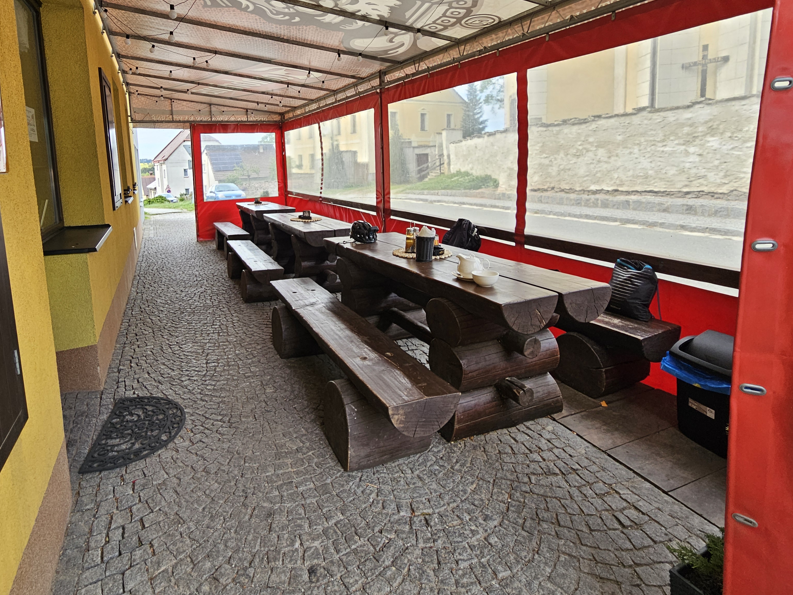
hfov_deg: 90.3
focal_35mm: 17
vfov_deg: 73.0
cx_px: 335
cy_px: 211
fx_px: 389
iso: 50
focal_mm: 2.2
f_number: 2.2
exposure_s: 1/246
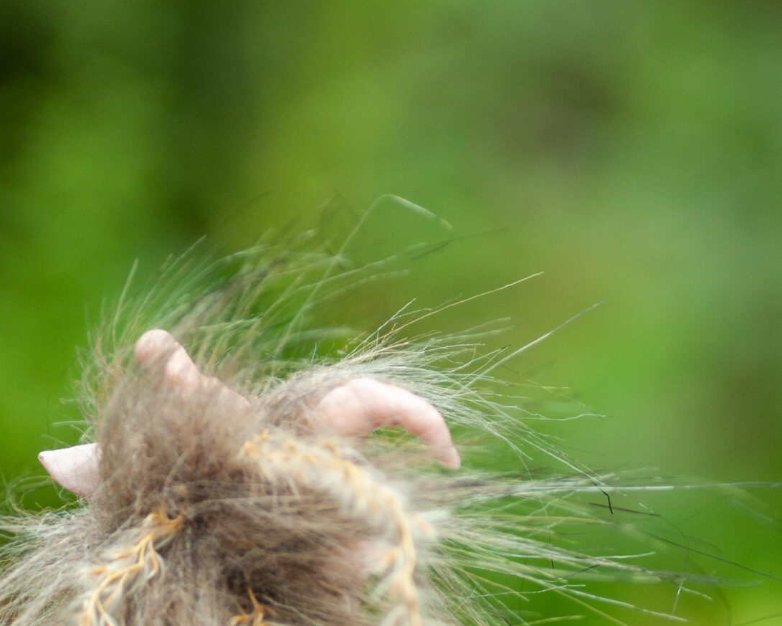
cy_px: 789
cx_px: 174
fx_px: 6874
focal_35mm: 297
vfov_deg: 5.2
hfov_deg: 6.5
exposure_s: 1/800
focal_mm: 90
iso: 500
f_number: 5.6
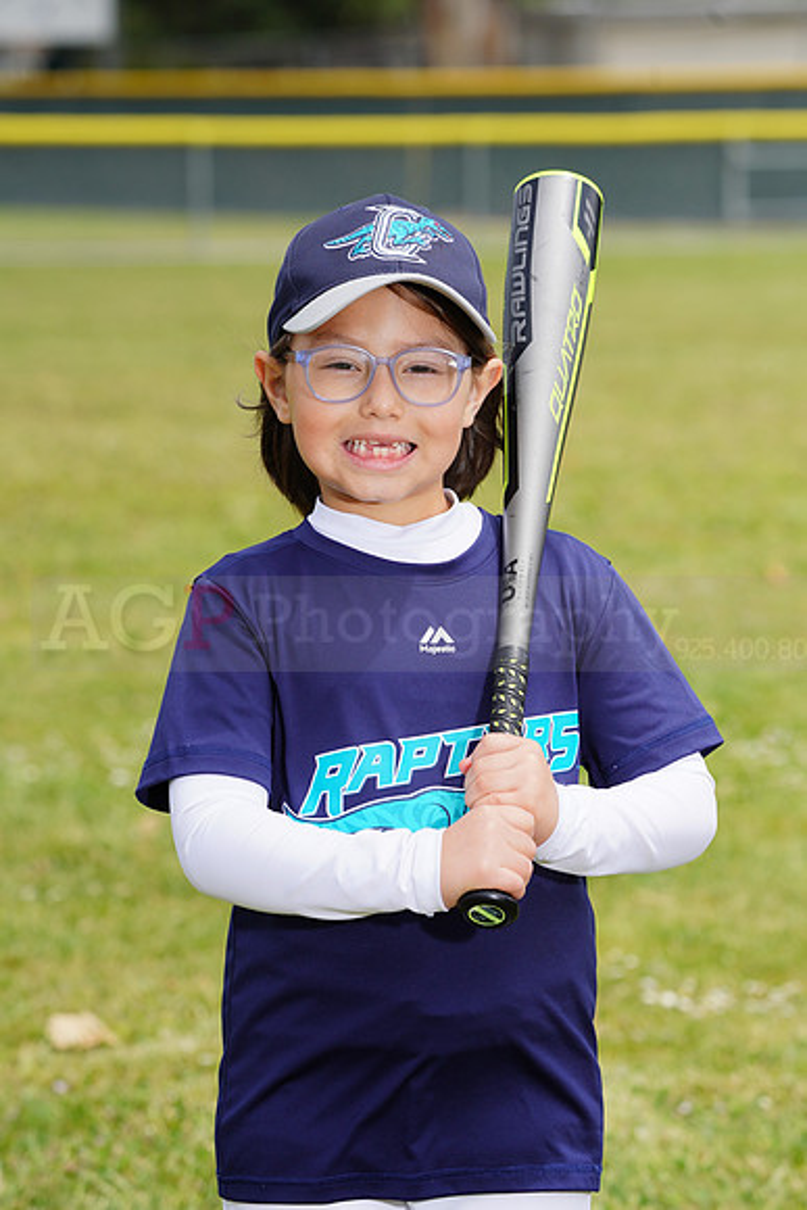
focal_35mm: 218
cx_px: 404
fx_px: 7325
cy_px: 605
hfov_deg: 6.3
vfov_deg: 9.4
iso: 100
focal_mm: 218
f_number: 10
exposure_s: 1/250
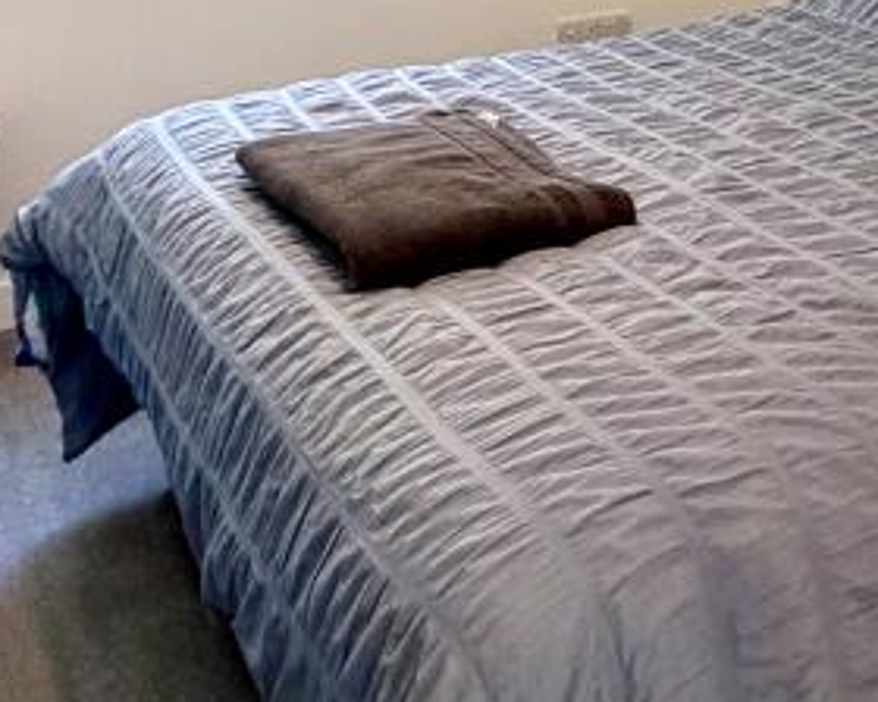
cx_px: 637
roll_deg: +0.5
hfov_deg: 36.6
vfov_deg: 26.4
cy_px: -172
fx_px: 1299
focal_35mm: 50
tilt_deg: -4.5
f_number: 2.2
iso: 320
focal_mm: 2.22
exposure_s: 1/100
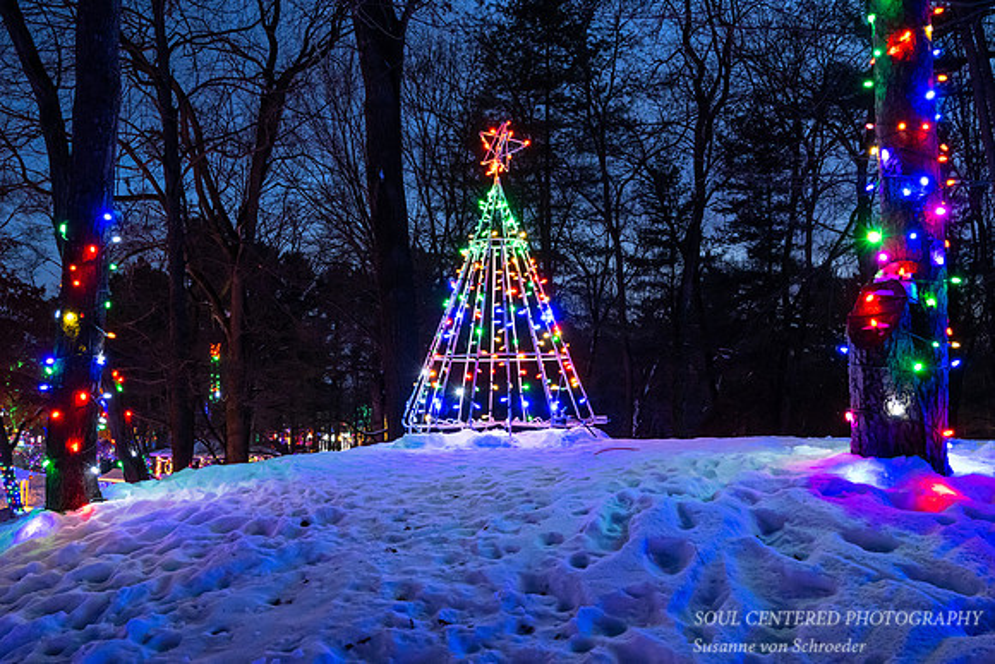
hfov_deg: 50.3
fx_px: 1060
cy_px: 367
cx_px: 488
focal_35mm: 38
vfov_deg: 34.8
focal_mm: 33
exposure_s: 1/13
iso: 5000
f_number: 6.3
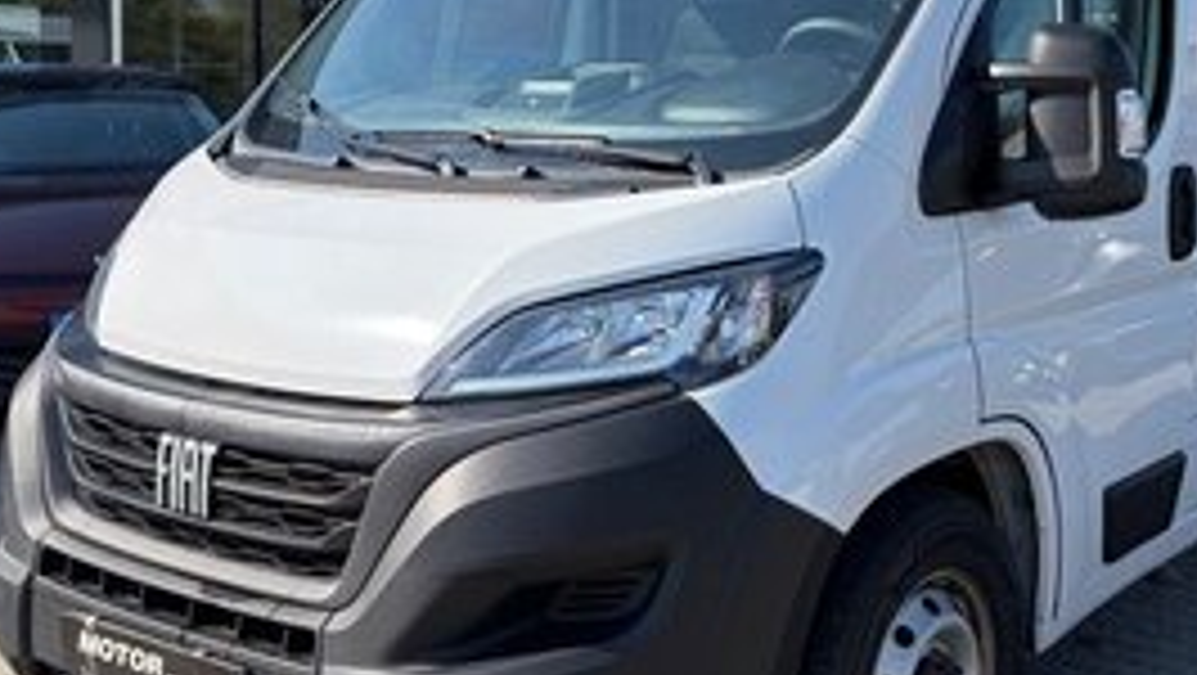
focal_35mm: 52
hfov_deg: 39.3
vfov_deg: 22.9
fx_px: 1651
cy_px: 162
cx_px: 810
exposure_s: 1/2747
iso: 64
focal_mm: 5.96
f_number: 1.6
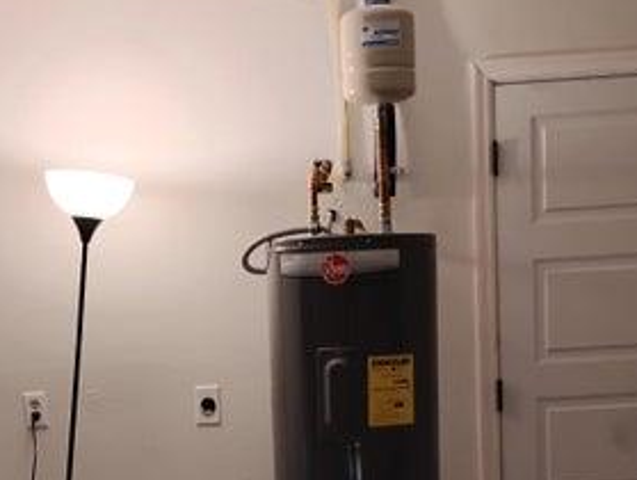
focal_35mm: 64
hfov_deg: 30.2
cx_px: 267
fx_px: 1179
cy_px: 487
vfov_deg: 22.1
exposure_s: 1/60
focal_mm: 4.26
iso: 1078
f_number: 1.8
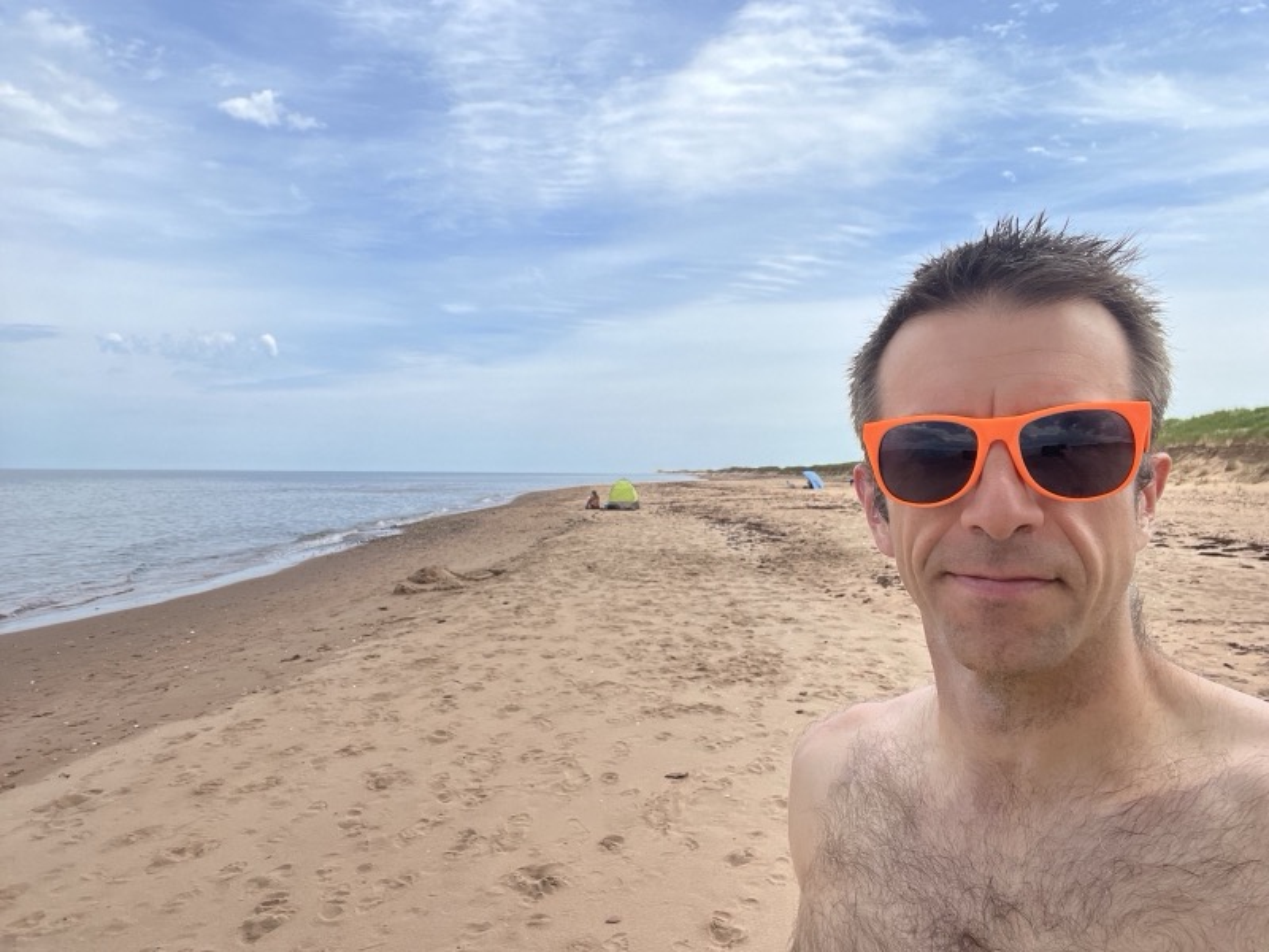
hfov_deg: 73.9
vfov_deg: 58.9
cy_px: 476
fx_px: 843
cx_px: 634
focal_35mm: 23
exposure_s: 1/1101
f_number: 2.2
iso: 32
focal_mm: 2.71
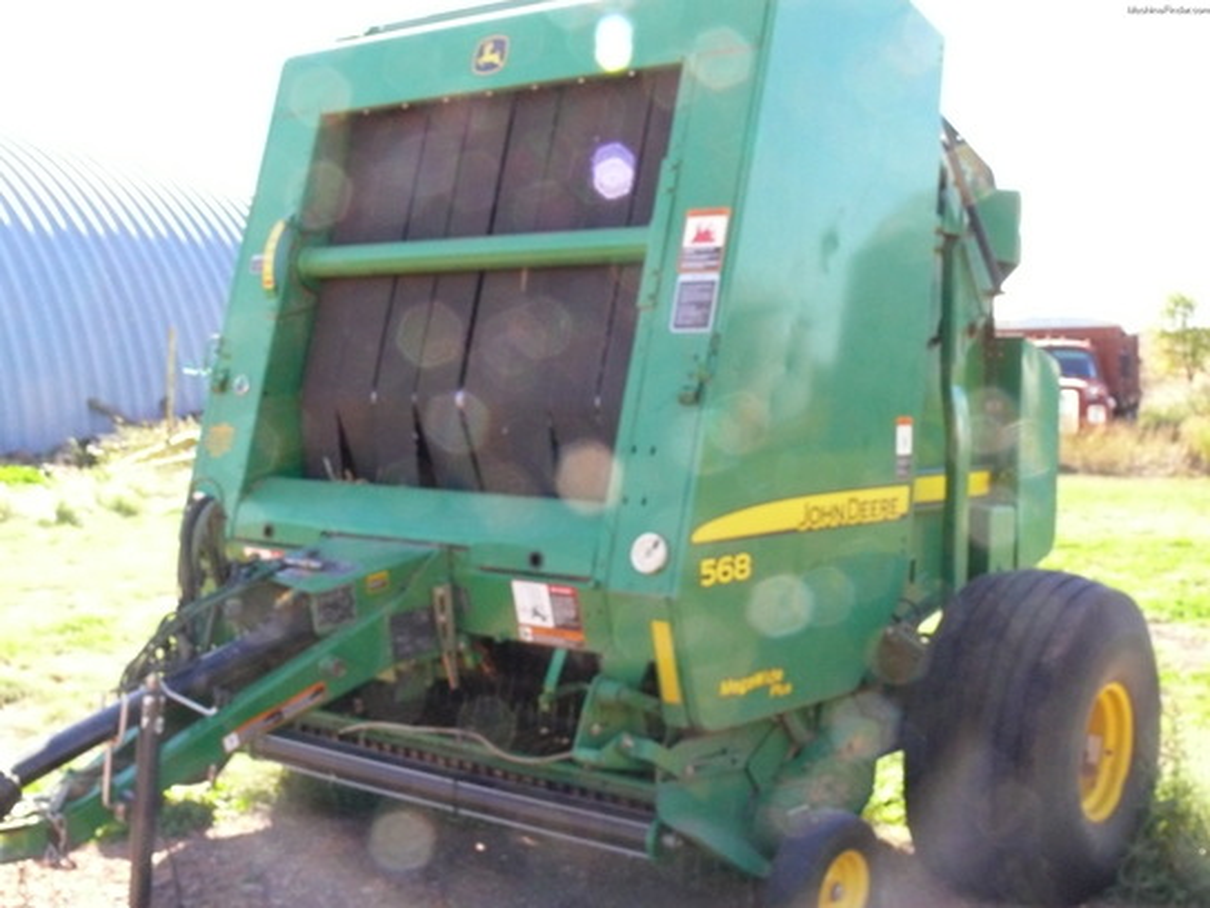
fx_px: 1608
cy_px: 454
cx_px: 605
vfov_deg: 31.5
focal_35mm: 46
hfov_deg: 41.2
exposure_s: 1/200
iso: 400
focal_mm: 9.4
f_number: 5.6
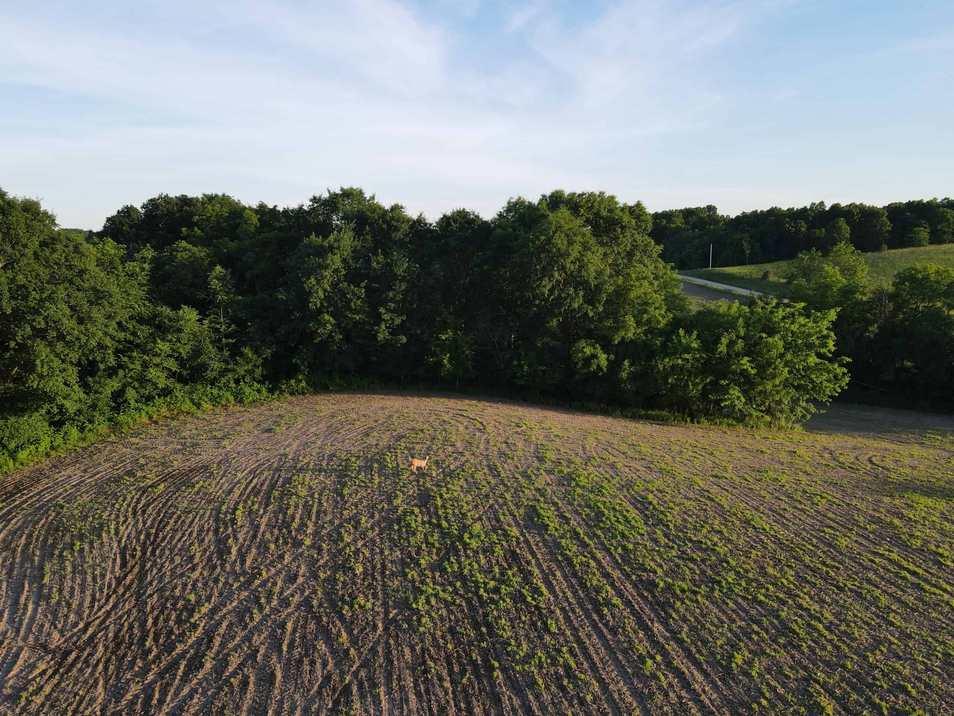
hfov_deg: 71.6
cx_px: 477
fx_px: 661
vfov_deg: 56.8
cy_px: 358
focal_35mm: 24
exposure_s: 1/200
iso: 100
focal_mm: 4.5
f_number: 2.8
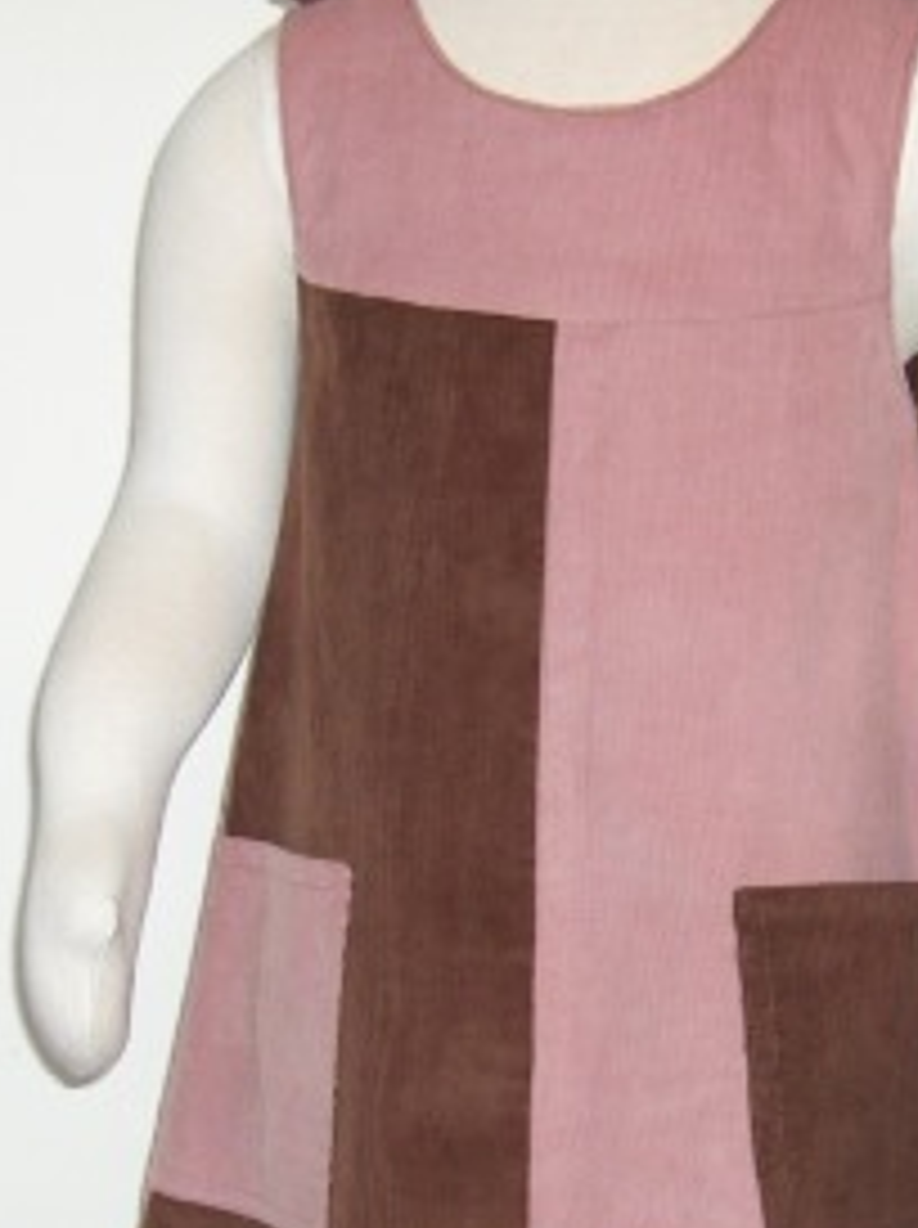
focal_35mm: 58
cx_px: 567
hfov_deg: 25.1
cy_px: 693
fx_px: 2056
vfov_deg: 33.2
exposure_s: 1/60
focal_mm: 8
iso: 100
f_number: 2.8
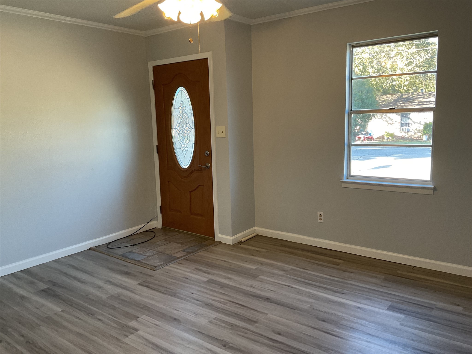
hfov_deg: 61.7
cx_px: 236
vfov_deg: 48.2
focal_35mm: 29
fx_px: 395
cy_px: 177
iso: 80
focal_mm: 3
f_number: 1.8
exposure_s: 1/60
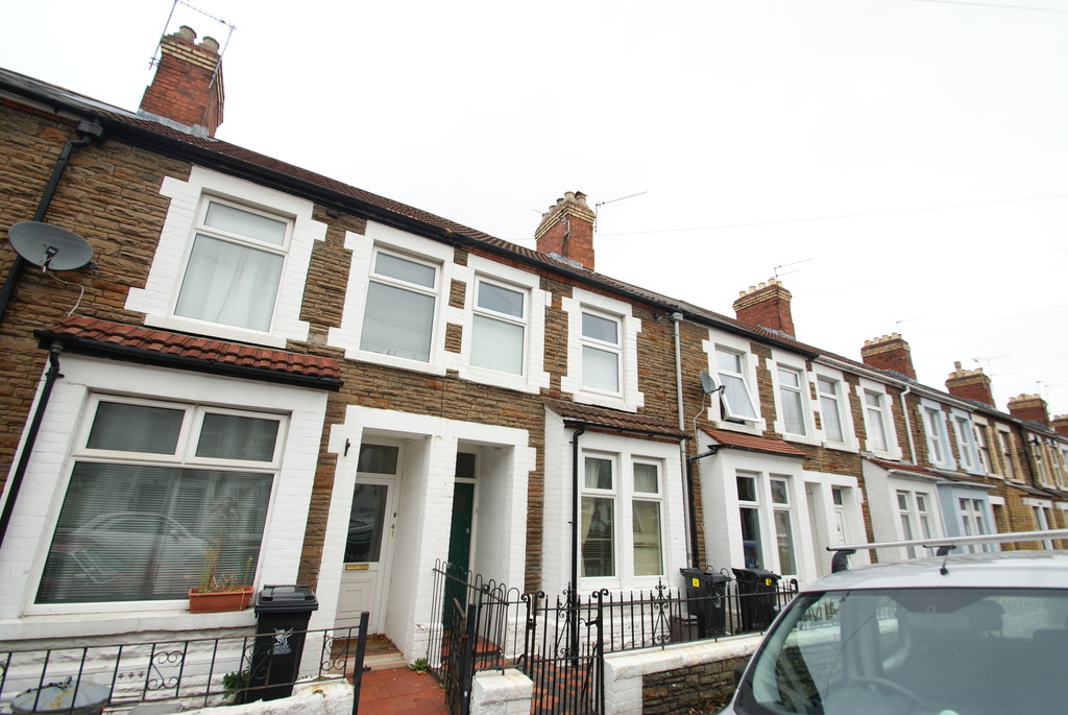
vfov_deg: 77.5
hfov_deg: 100.3
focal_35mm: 15
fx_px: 445
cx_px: 534
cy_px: 358
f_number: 5.6
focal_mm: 10
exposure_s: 1/50
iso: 100
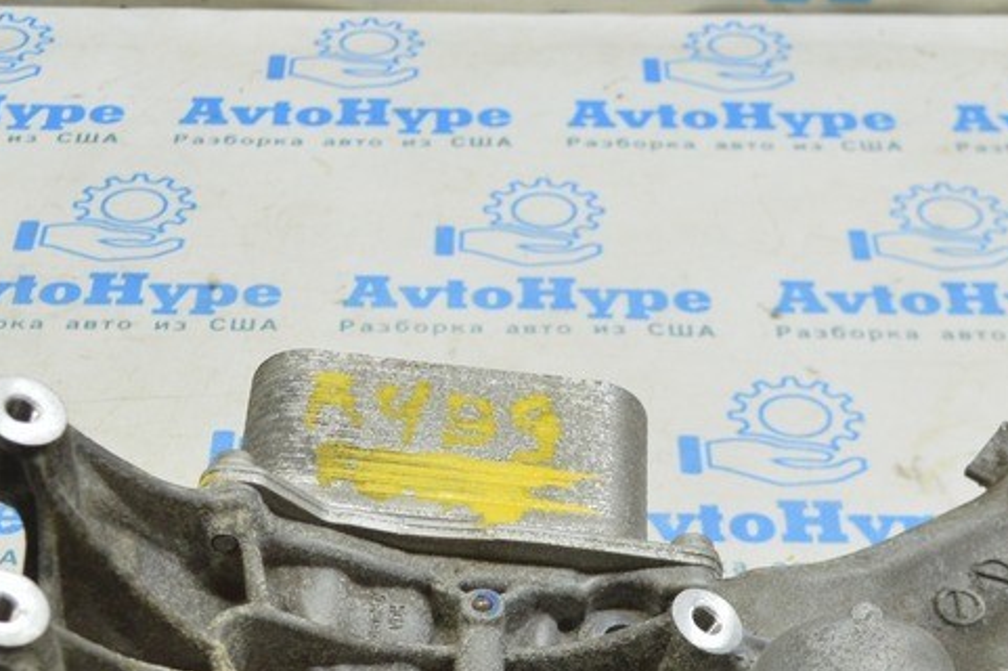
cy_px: 697
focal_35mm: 83
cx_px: 503
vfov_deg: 16.1
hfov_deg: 24.5
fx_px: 2322
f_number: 5.6
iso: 400
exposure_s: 1/20
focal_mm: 26
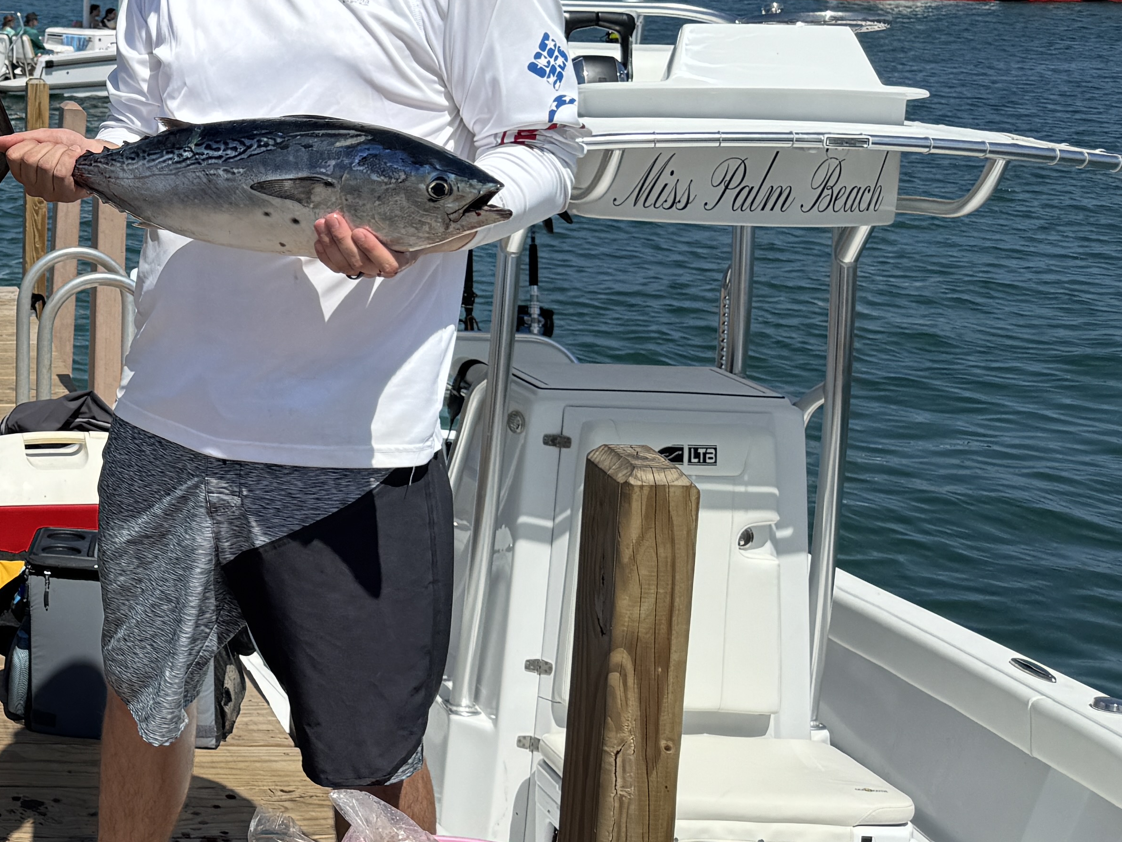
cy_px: 237
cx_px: -211
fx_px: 1880
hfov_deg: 28.9
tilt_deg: -9.6
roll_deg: +0.1
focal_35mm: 58
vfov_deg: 25.0
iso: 80
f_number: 1.78
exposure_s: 1/9009
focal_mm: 6.76
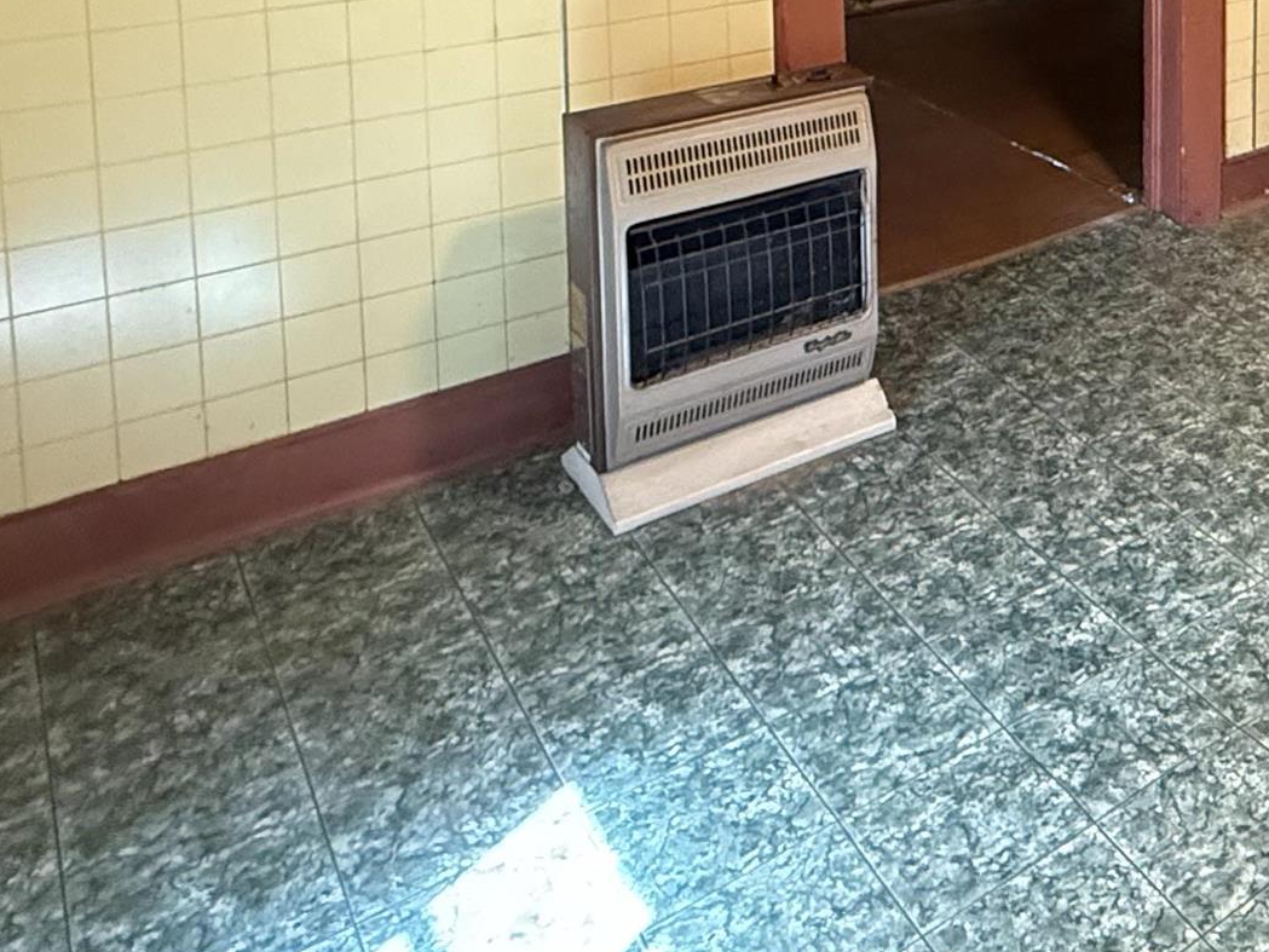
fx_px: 1503
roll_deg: -0.9
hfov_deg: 36.3
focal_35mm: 41
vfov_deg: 29.9
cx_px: 1493
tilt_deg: -5.6
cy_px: -201
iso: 800
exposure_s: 1/60
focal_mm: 2.22
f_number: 2.2
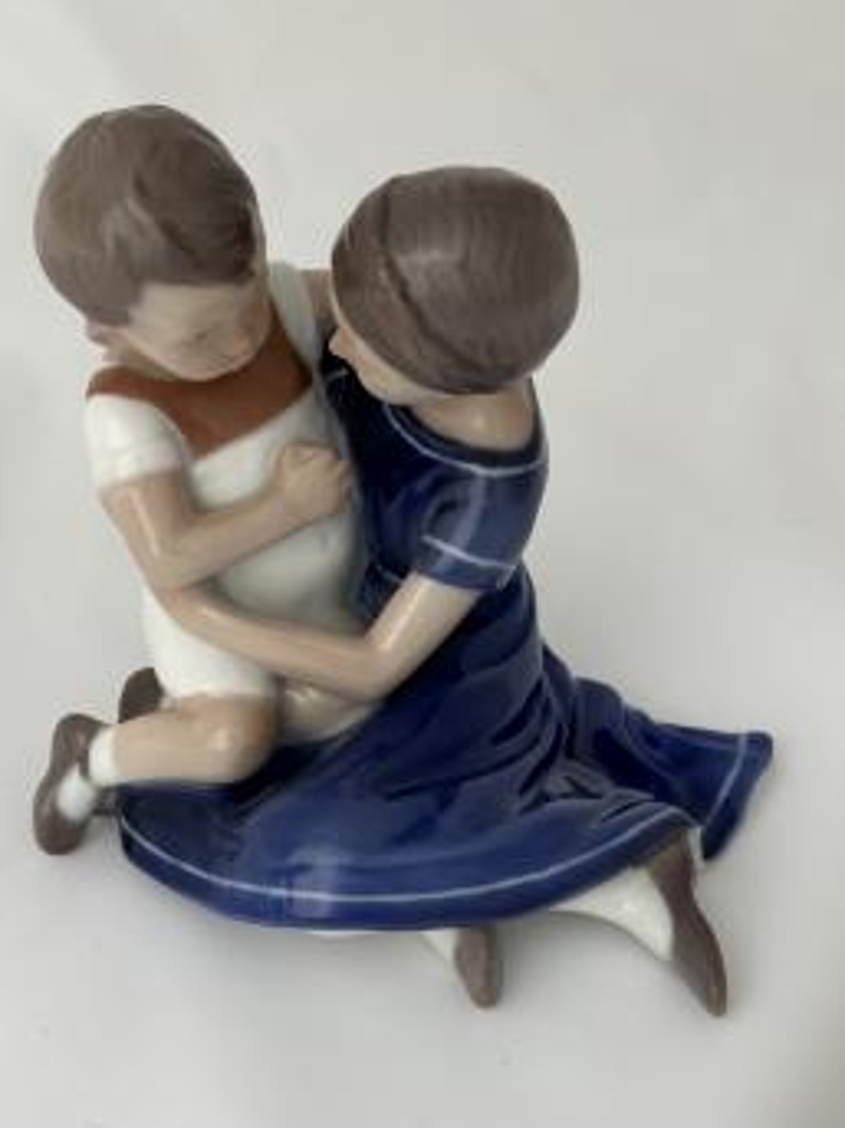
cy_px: 539
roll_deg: +2.9
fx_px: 1824
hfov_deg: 26.1
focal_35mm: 56
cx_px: 358
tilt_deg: -31.7
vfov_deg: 34.4
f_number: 1.78
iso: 125
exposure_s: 1/60
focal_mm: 6.86
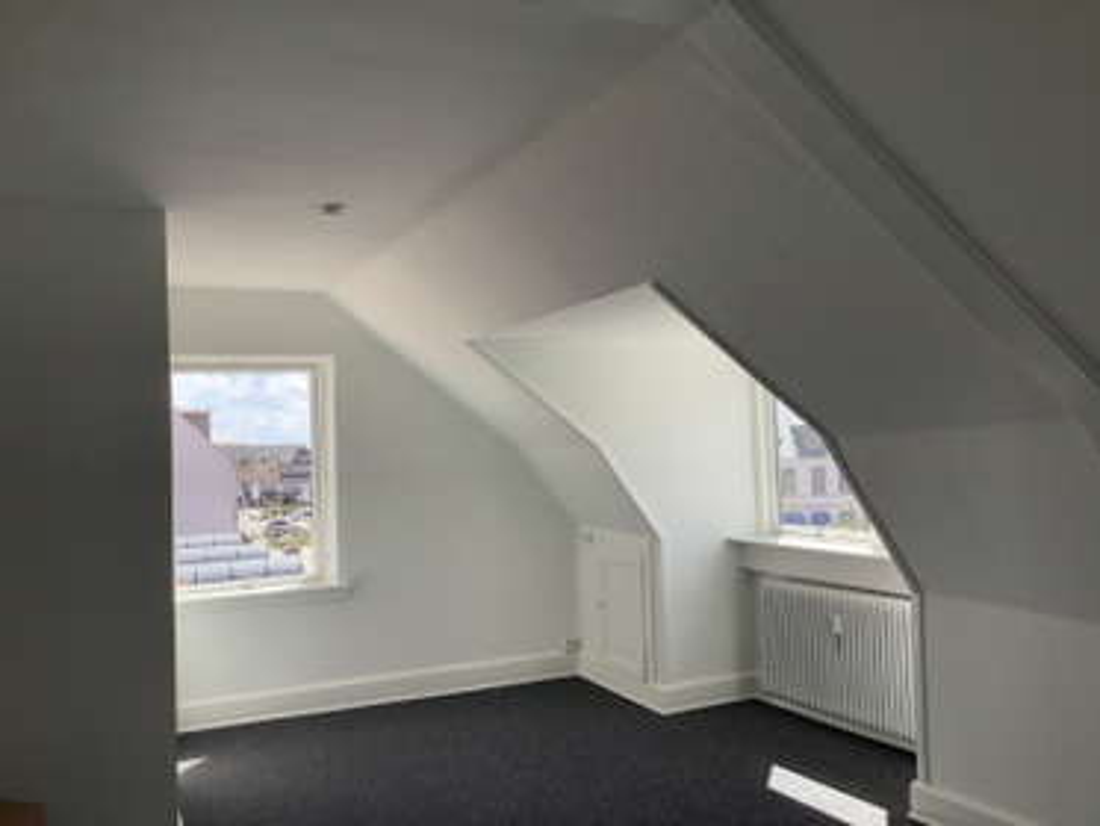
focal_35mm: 31
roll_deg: +2.4
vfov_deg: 45.5
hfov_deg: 58.3
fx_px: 985
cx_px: 550
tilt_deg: +1.5
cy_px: 413
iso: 25
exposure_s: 1/273
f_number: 2.4
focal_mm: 3.3
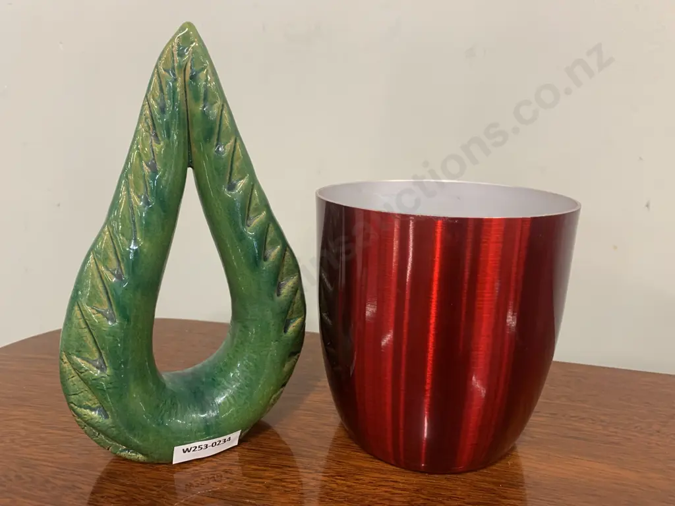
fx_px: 507
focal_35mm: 26
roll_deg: -0.8
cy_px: 253
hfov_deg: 67.3
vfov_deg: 53.1
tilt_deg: -15.1
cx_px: 338
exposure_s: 1/50
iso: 125
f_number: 1.8
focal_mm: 4.25
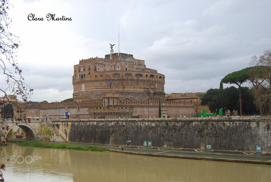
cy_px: 91
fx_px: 362
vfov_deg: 28.2
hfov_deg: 41.1
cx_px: 136
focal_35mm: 48
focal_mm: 32
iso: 100
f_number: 5.6
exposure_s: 1/125
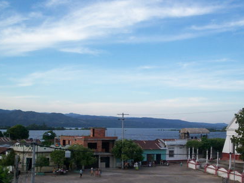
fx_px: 374
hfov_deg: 36.0
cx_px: 148
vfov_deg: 27.3
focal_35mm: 53
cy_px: 130
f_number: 4.5
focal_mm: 5.9
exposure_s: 1/202
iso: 100
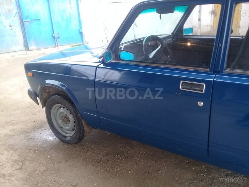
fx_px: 223
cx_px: 124
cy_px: 94
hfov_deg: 58.4
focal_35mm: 31
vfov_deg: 45.4
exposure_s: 1/33
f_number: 2.2
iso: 64
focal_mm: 3.3
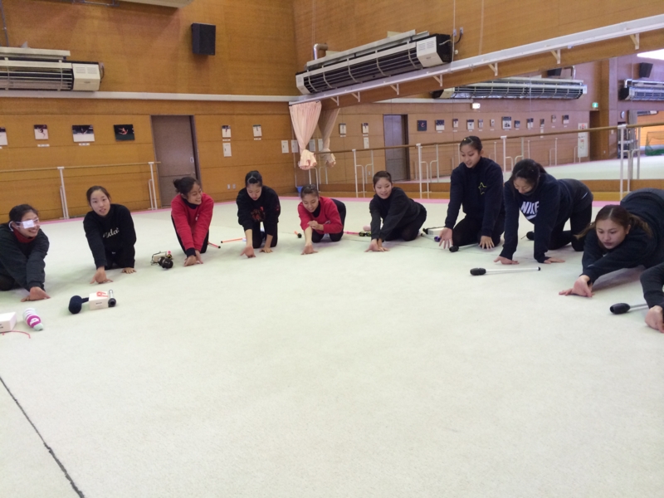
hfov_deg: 60.0
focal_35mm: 30
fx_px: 575
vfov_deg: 46.8
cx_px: 332
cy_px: 249
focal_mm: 4.12
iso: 100
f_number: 2.2
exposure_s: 1/33
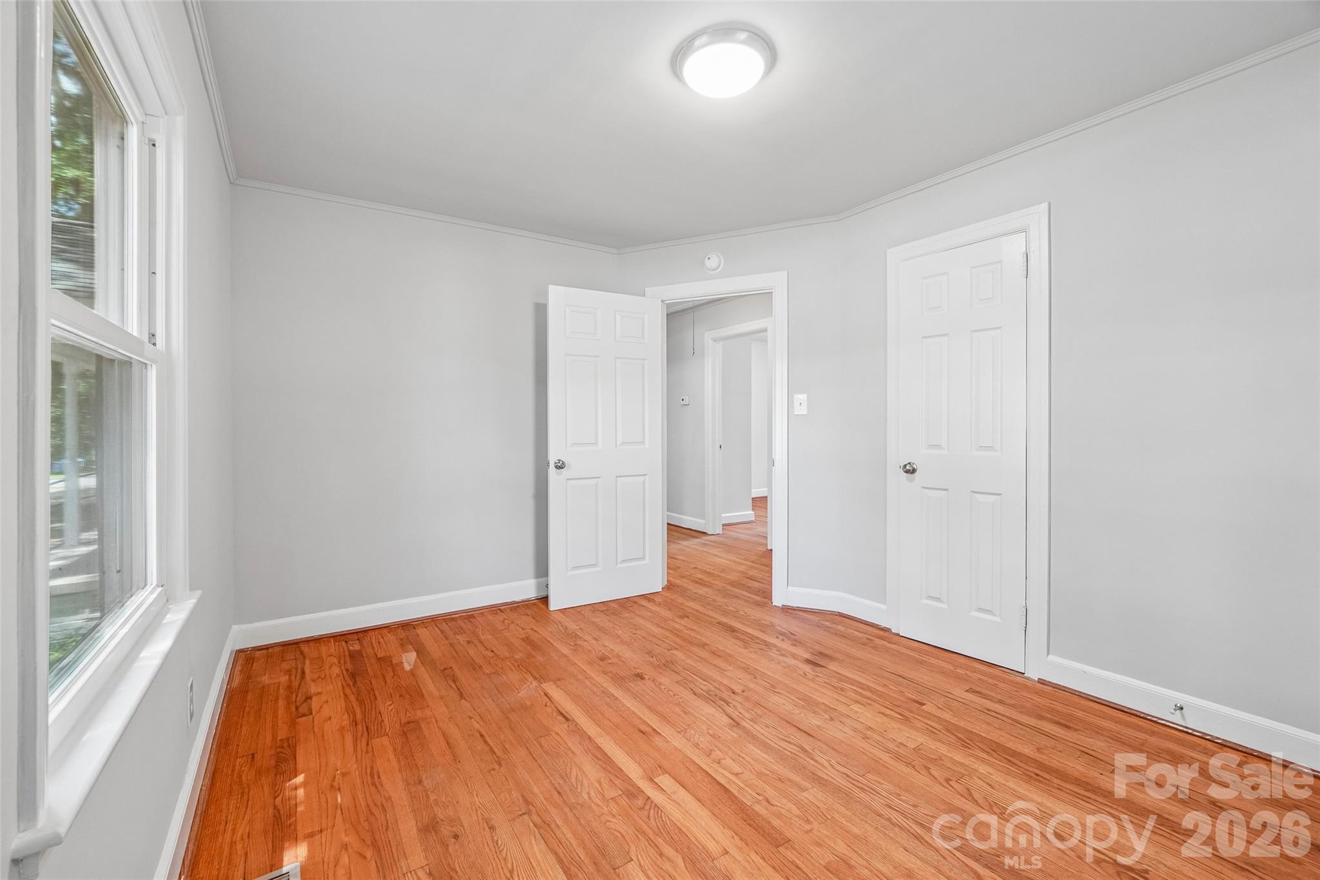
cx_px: 660
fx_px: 550
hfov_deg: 100.4
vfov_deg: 77.3
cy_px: 440
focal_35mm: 15
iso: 400
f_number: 8
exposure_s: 1/4
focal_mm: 10
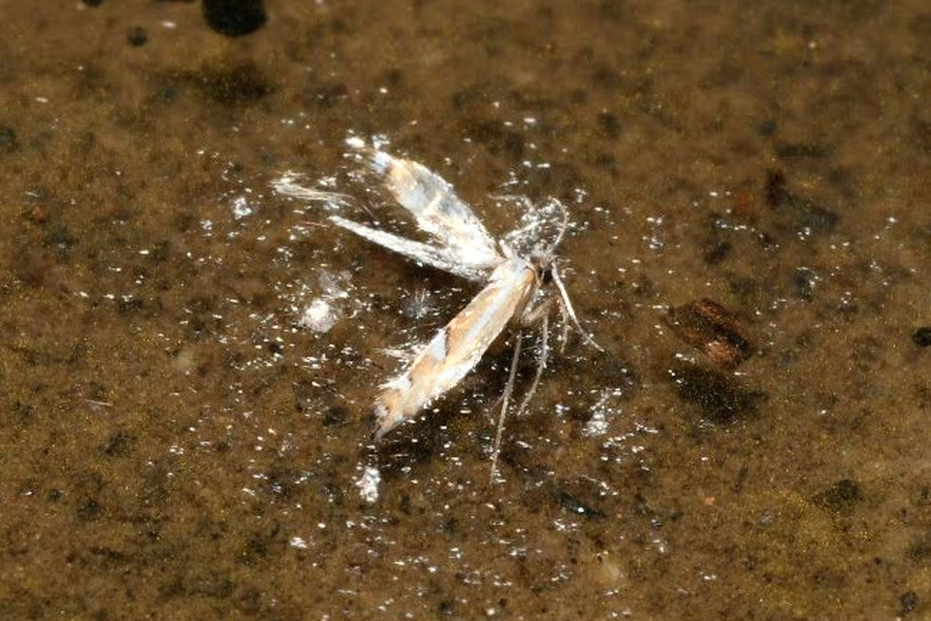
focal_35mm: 158
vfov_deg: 8.7
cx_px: 466
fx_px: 4073
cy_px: 310
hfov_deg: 13.0
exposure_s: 1/60
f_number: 29
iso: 250
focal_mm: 105
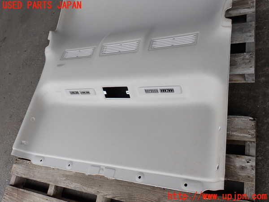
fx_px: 233
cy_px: 101
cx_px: 134
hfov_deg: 60.0
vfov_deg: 46.8
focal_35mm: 30
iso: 100
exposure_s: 1/250
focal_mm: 5.4
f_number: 3.2
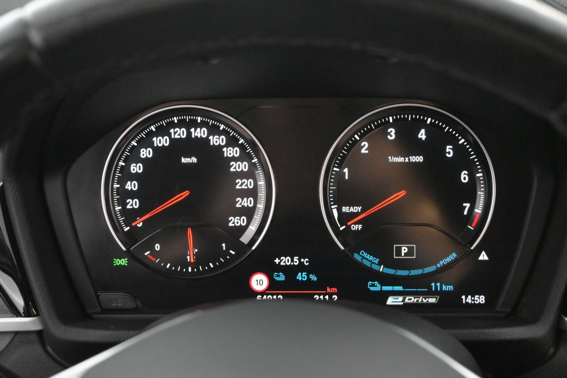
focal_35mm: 50
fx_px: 780
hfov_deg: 40.0
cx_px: 284
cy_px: 189
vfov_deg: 27.3
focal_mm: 33
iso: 8000
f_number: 5
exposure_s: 1/50
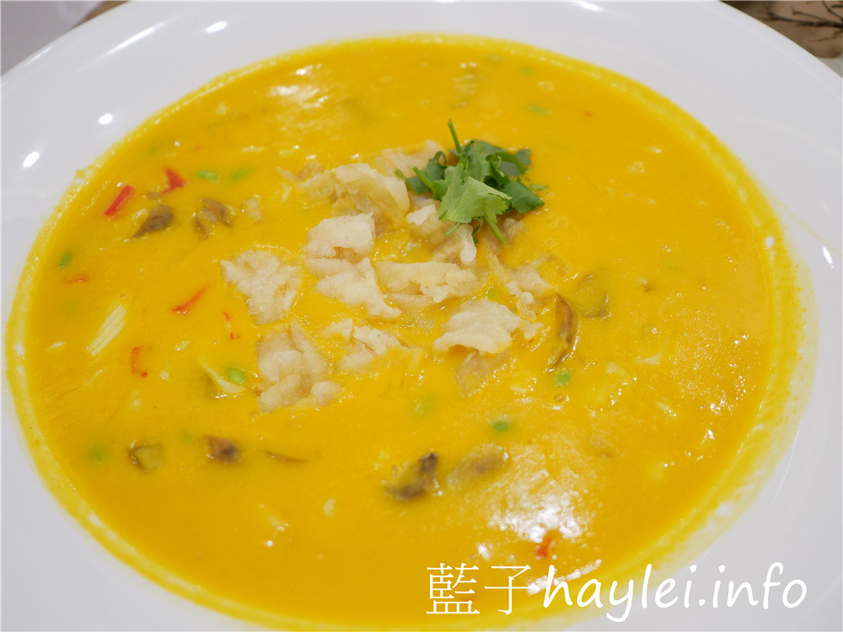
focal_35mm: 30
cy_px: 316
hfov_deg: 60.0
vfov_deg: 46.8
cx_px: 422
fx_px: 731
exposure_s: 1/60
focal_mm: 15
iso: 400
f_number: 1.7
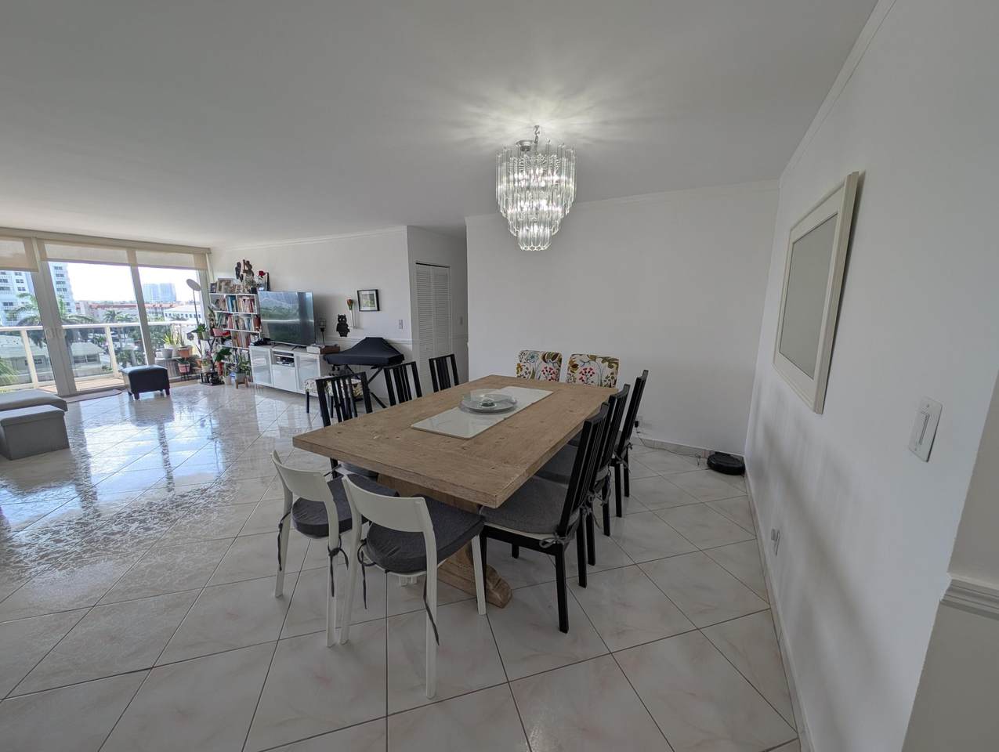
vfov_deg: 94.6
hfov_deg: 110.5
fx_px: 347
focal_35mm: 12
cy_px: 376
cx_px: 500
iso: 34
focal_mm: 2.23
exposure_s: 1/147
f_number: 1.95
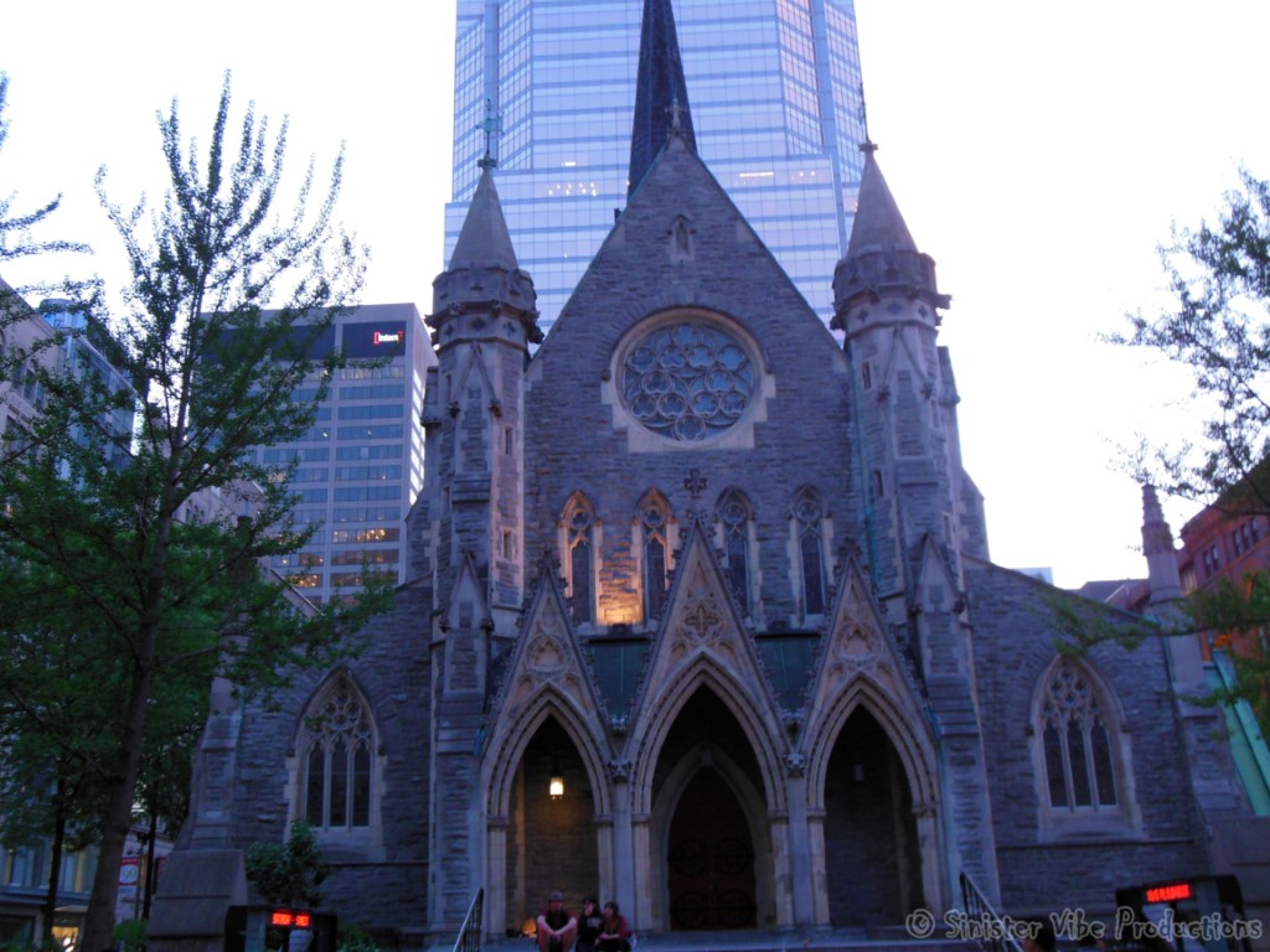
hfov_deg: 49.0
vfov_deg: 37.7
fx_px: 1394
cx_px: 635
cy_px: 476
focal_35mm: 38
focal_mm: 6.8
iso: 400
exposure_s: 1/30
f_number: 3.6
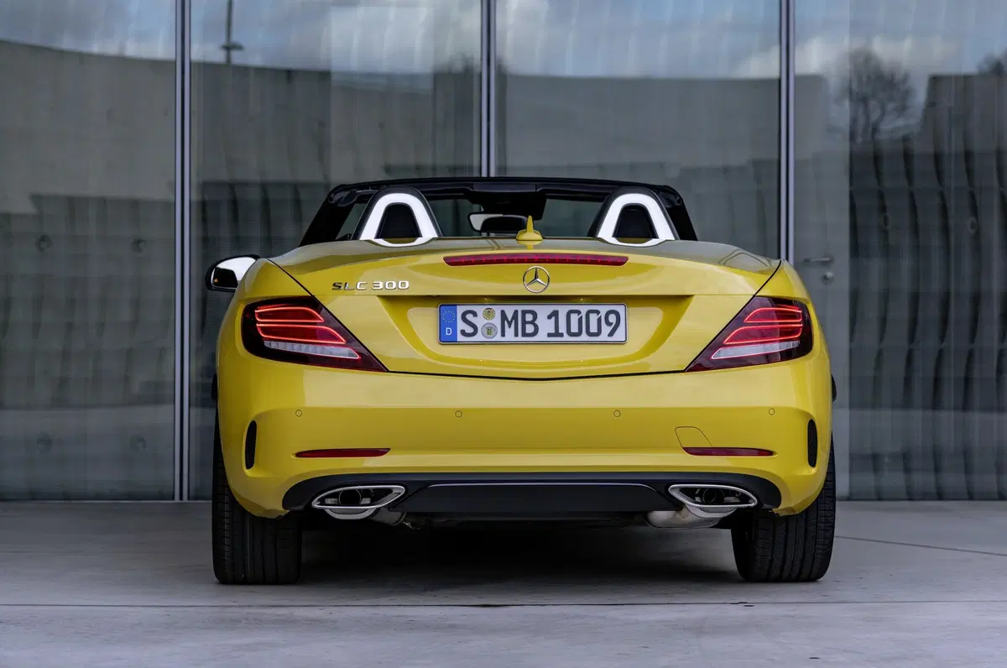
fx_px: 2569
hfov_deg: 22.2
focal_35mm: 92
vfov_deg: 14.8
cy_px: 334
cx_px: 504
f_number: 4.5
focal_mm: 92
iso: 100
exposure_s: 1/100
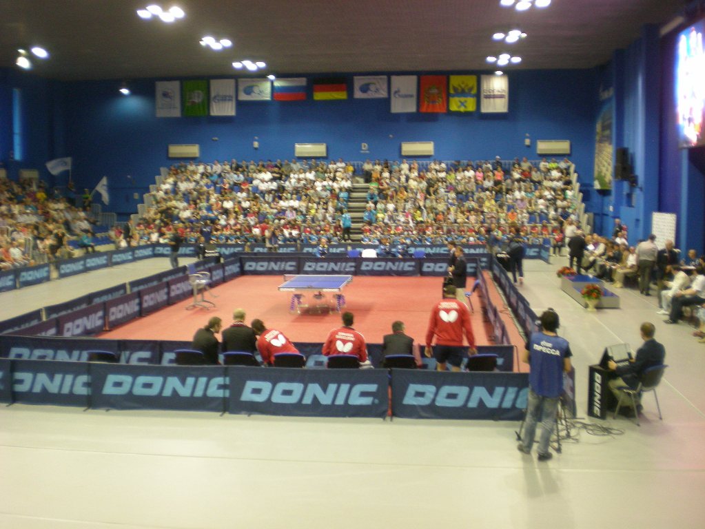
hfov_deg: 49.0
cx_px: 352
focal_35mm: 38
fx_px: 774
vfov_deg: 37.7
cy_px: 264
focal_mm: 6.3
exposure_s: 1/17.2
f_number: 3.1
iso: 200
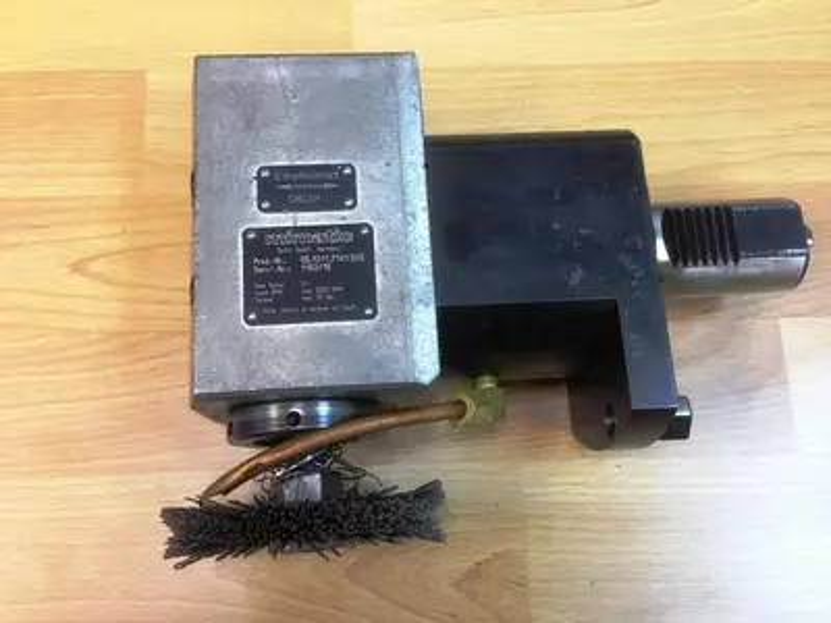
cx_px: 416
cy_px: 312
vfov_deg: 42.9
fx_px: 792
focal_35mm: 33
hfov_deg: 55.4
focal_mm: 4.13
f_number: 2.4
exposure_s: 1/20
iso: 80
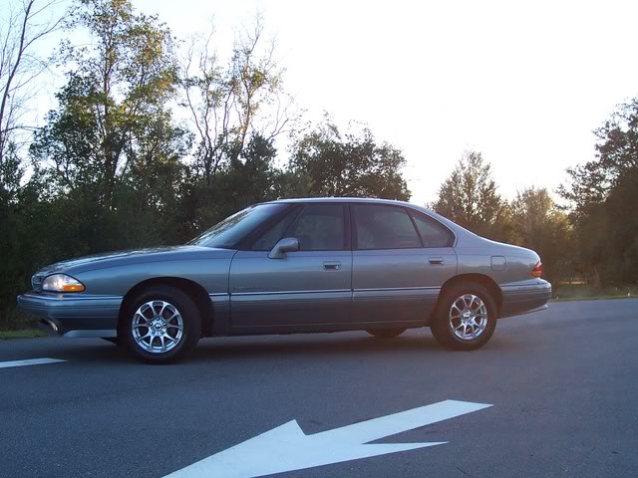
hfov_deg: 41.2
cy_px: 239
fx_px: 848
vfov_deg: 31.5
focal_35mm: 46
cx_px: 319
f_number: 3
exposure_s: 1/180
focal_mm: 7
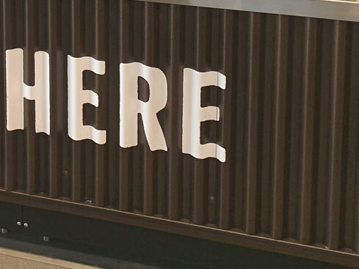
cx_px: -135
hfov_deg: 20.6
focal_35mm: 85
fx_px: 882
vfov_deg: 15.6
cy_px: -168
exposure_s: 1/120
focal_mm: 4.25
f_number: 1.8
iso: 100
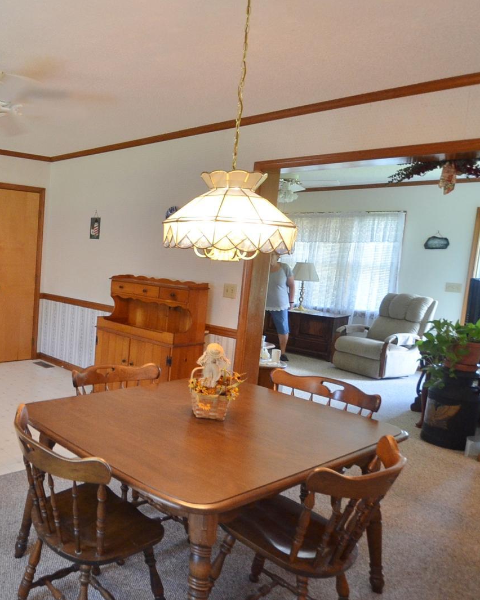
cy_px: 290
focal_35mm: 27
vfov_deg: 64.1
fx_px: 480
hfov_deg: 45.9
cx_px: 16
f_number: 4
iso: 1000
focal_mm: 10
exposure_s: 1/60
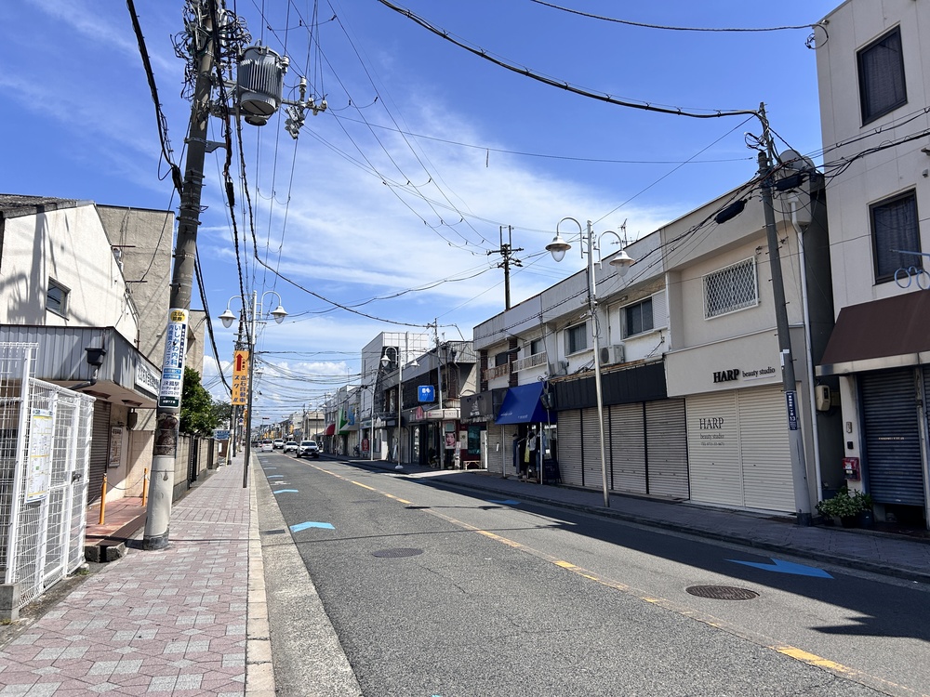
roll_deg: -0.1
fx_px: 699
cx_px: 465
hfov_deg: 67.3
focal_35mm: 26
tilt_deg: +7.0
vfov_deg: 53.1
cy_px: 348
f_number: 1.5
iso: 50
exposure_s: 1/5319
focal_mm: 5.7
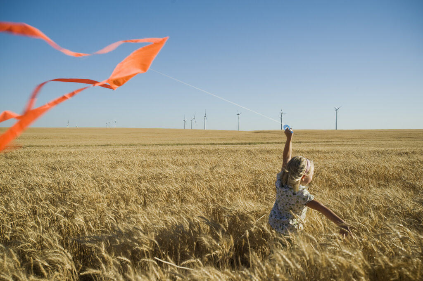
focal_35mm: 35
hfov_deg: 54.5
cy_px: 140
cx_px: 212
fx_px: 411
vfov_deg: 37.8
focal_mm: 35
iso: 200
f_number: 8
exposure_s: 1/200
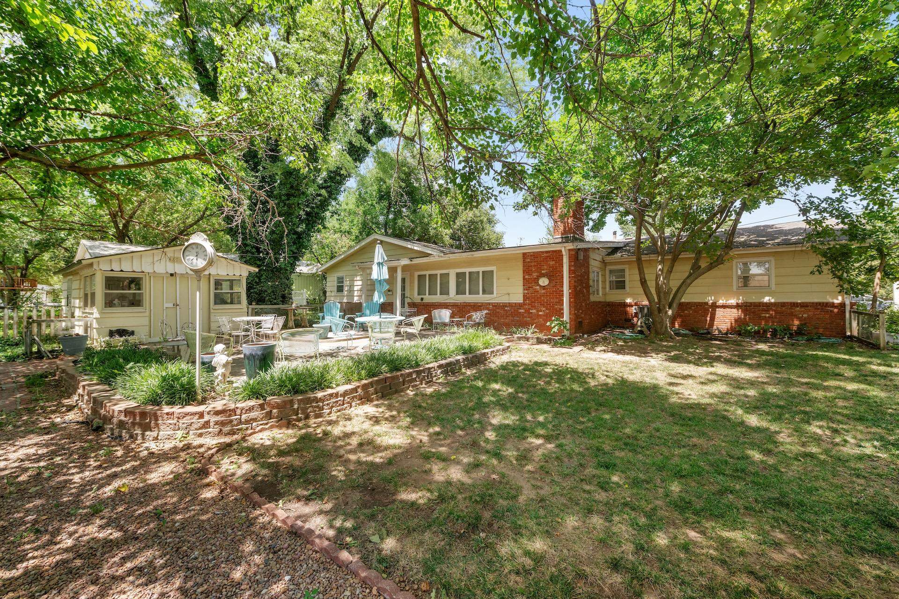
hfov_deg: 104.3
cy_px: 300
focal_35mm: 14
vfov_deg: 81.2
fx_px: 350
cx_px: 450
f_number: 7.1
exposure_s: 1/320
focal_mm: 14
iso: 400
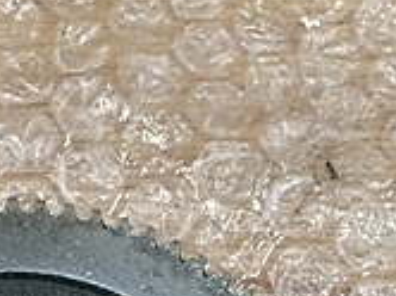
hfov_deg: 15.7
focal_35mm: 112
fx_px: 1279
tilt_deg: -68.5
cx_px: -248
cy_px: 485
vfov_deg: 12.4
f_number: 2.2
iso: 80
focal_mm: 4.15
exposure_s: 1/30
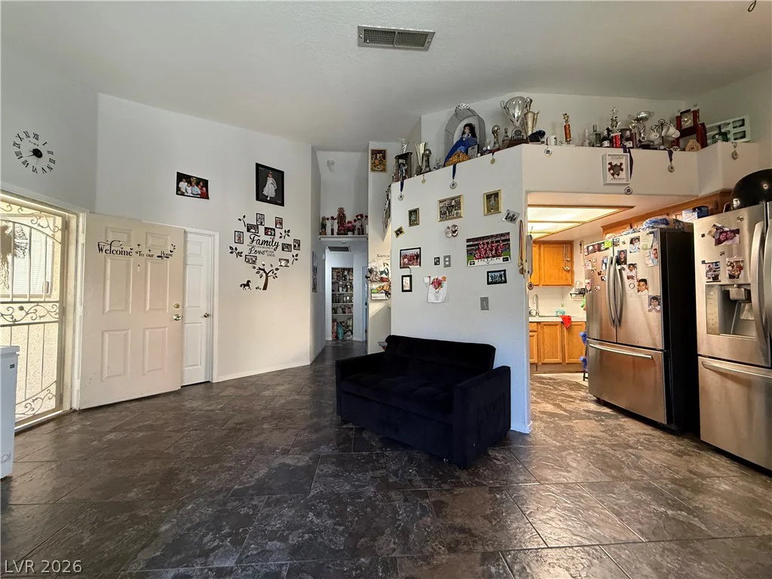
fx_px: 312
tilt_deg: +2.1
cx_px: 386
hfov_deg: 102.1
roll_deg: +0.4
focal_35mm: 14
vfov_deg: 85.7
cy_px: 290
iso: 500
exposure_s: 1/60
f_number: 2.2
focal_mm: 2.22
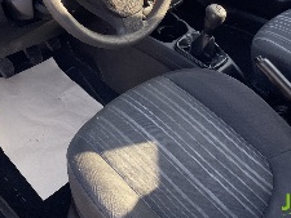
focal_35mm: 48
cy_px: 41
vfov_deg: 29.5
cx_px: 113
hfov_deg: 39.4
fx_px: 404
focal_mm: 4.2
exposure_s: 1/331
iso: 32
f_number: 1.6
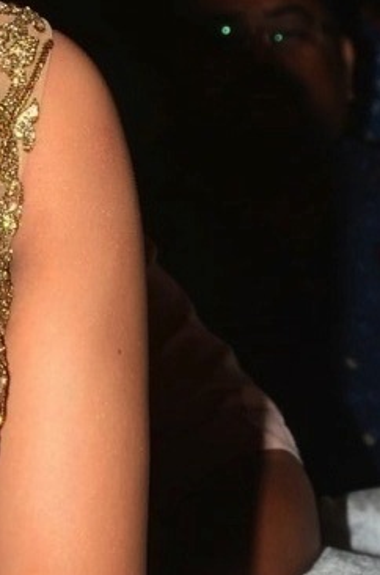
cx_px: -239
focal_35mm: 327
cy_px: 182
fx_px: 5207
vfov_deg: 6.3
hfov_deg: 4.2
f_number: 9
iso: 200
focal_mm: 66
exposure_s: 1/160
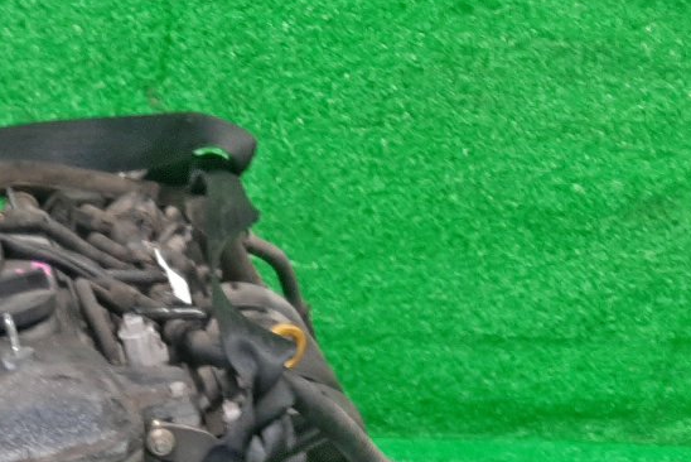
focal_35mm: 71
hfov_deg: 27.1
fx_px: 1363
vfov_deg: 17.8
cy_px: 629
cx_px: 30
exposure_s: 1/50
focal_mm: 3.93
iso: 159
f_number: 1.7
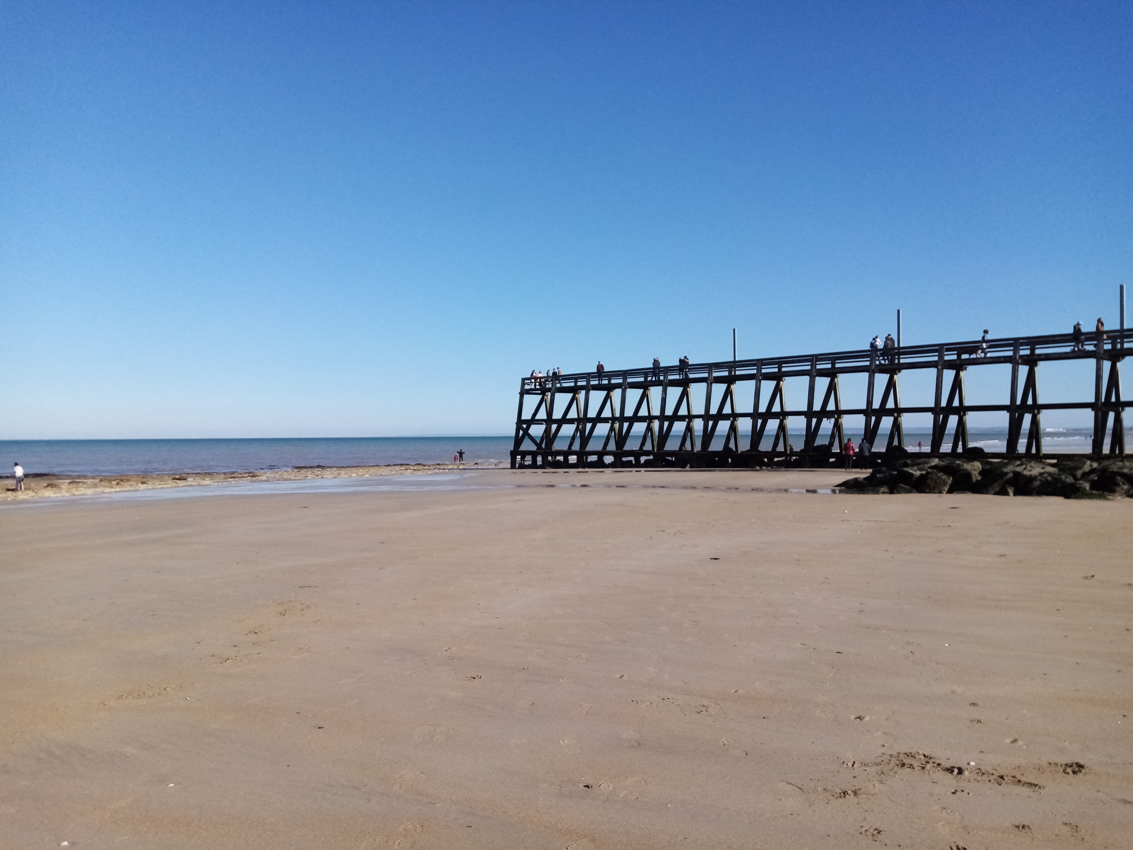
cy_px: 425
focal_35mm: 26
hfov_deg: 67.3
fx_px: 851
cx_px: 566
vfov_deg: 53.1
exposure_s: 1/2392
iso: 112
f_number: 1.8
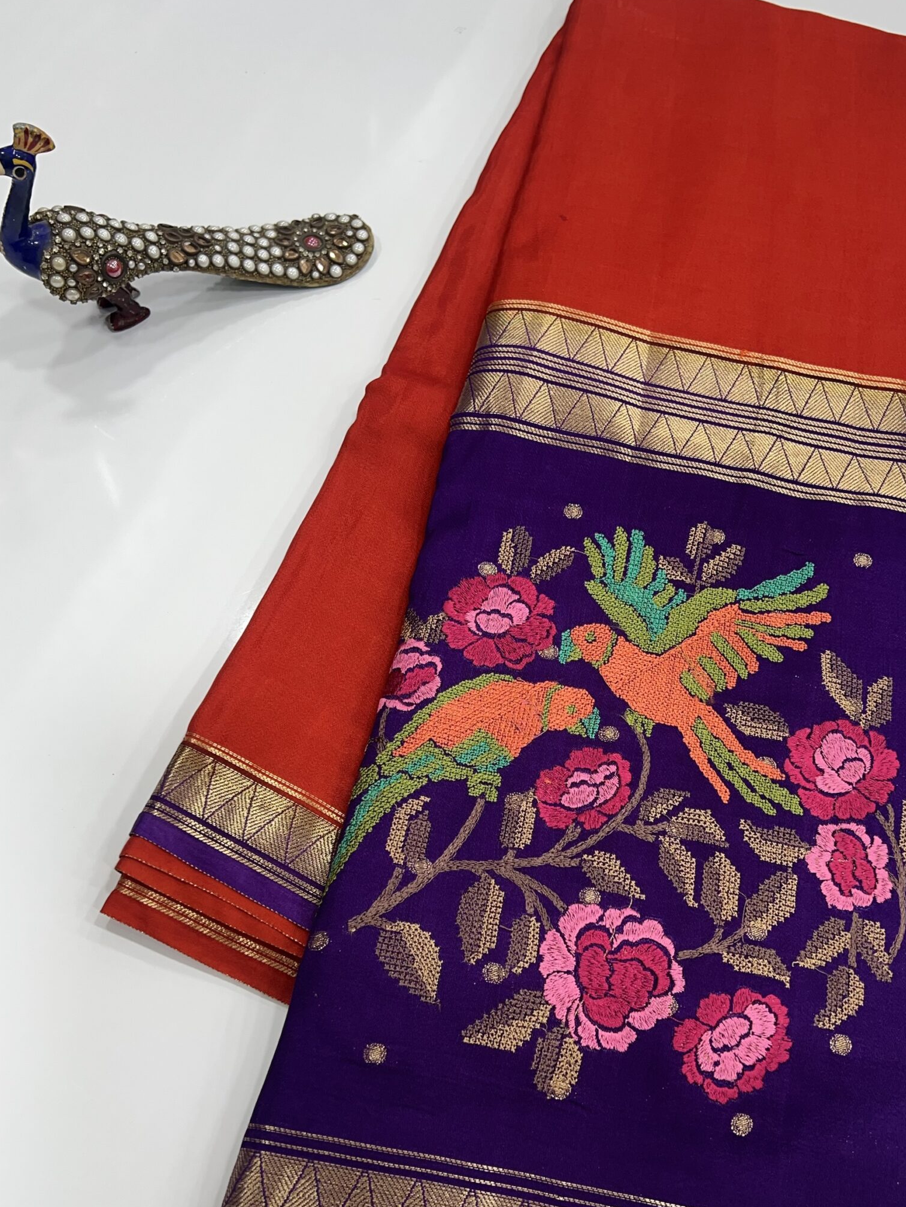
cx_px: 532
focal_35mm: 33
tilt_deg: -64.8
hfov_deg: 42.8
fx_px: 1151
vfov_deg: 55.1
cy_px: 702
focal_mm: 5.7
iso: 50
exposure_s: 1/100
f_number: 1.5
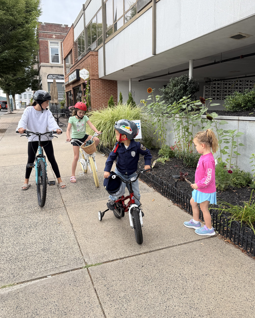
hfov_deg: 54.9
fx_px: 245
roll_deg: +0.4
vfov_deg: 65.9
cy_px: 144
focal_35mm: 26
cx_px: 127
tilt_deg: -7.6
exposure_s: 1/742
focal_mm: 6.76
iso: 80
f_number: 1.78
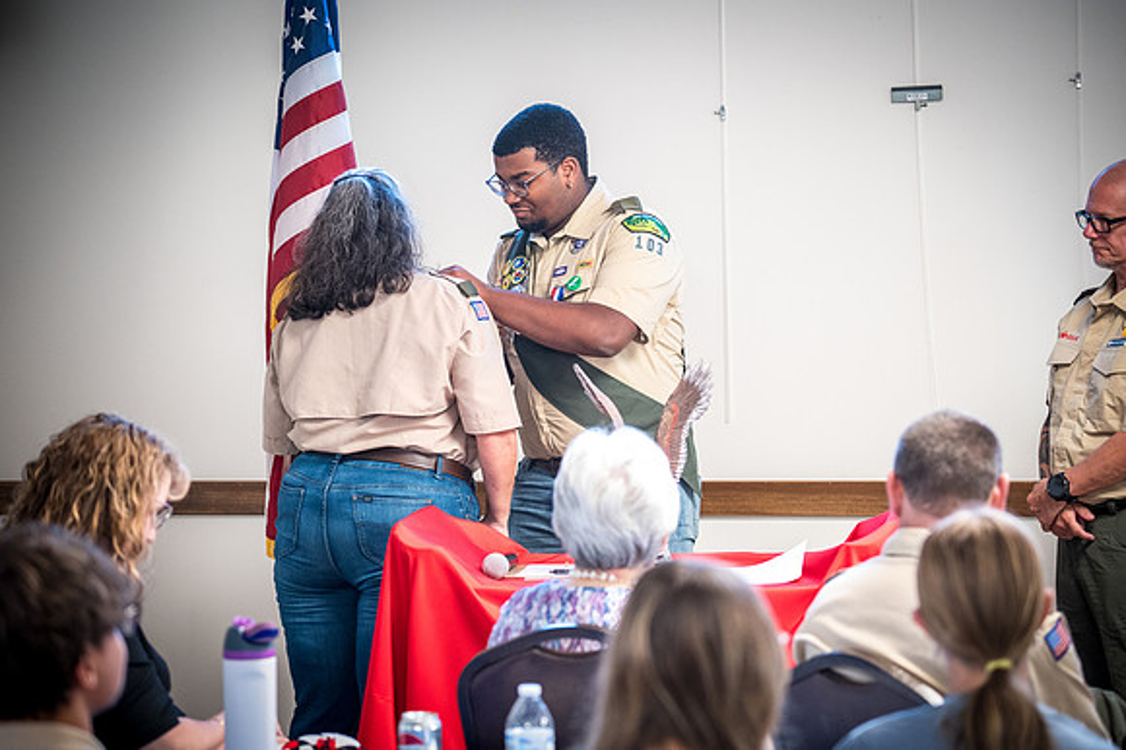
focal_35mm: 120
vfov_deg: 11.4
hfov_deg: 17.1
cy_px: 375
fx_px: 3751
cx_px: 563
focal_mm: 120
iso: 4000
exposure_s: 1/60
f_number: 4
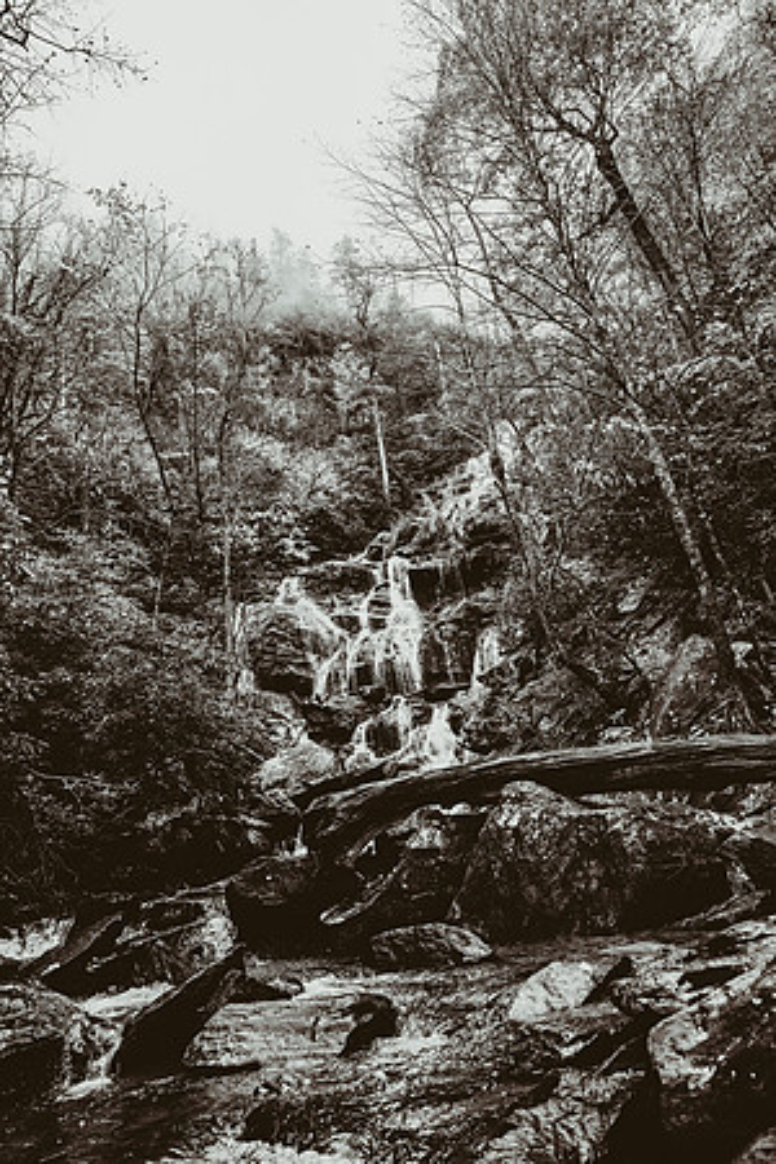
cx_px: 388
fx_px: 776
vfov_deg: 73.7
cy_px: 582
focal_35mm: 24
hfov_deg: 53.1
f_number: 5
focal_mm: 24
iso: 640
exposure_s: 1/400
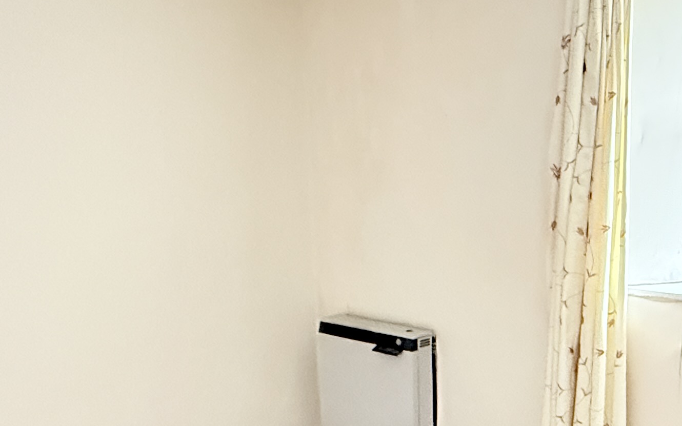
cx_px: 468
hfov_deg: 43.6
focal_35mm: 45
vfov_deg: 27.5
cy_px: 384
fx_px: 836
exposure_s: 1/60
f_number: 2.2
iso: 1000
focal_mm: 2.22
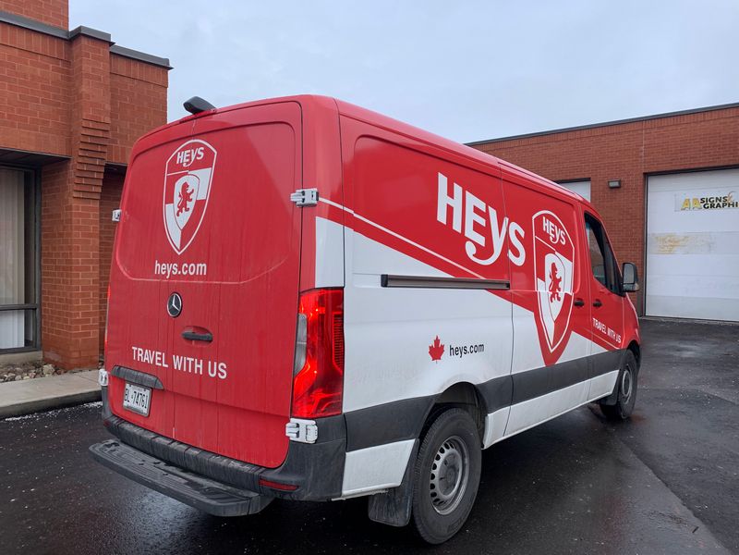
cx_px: 370
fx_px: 555
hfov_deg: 67.3
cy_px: 278
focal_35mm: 26
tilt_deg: -2.7
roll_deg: +1.0
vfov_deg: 53.1
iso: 25
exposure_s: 1/623
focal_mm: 4.25
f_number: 1.8
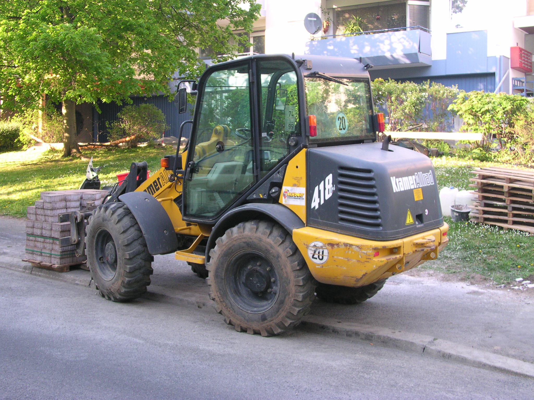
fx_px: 756
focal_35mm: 49
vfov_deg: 29.7
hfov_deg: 38.9
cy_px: 200
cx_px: 267
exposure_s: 1/49.3
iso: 100
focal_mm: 7.5
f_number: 3.2
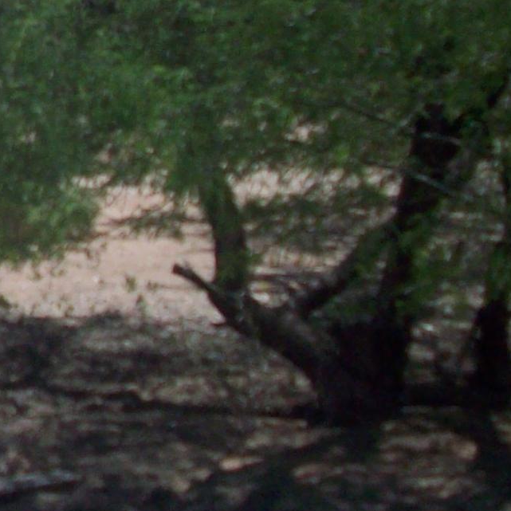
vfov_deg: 11.3
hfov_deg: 10.6
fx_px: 2555
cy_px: -48
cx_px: -453
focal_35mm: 153
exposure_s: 1/455
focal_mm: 6.2
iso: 80
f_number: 5.6
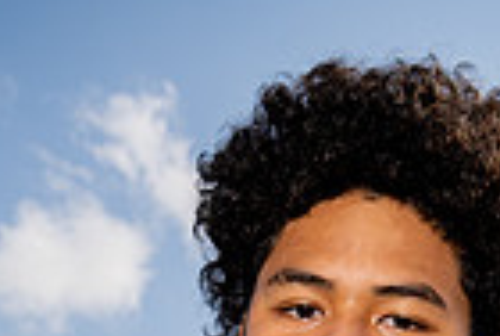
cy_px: 794
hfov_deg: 21.9
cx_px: 268
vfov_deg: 12.0
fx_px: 1294
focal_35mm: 93
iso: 100
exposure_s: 1/250
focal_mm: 29
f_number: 7.1
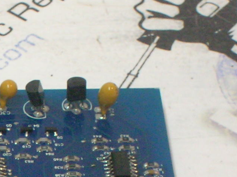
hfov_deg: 5.3
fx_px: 2531
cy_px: 247
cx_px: -107
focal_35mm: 370
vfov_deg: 4.0
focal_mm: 17.1
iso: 200
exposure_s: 1/4.6
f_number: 4.9
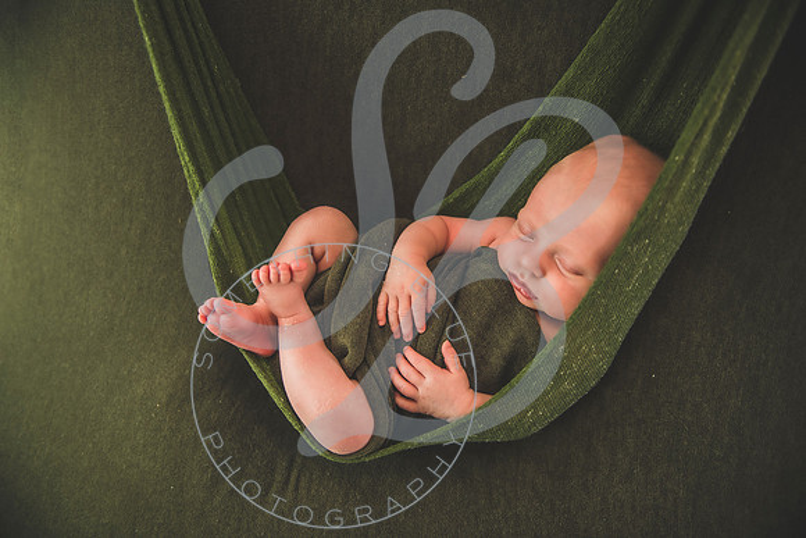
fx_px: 537
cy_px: 269
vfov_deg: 53.2
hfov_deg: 73.7
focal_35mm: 24
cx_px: 403
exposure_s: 1/125
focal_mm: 24
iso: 400
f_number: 2.8
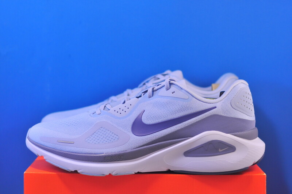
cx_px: 146
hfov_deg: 27.0
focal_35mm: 75
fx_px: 607
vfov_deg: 18.1
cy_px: 97
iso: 250
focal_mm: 50
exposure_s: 1/320
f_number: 2.5
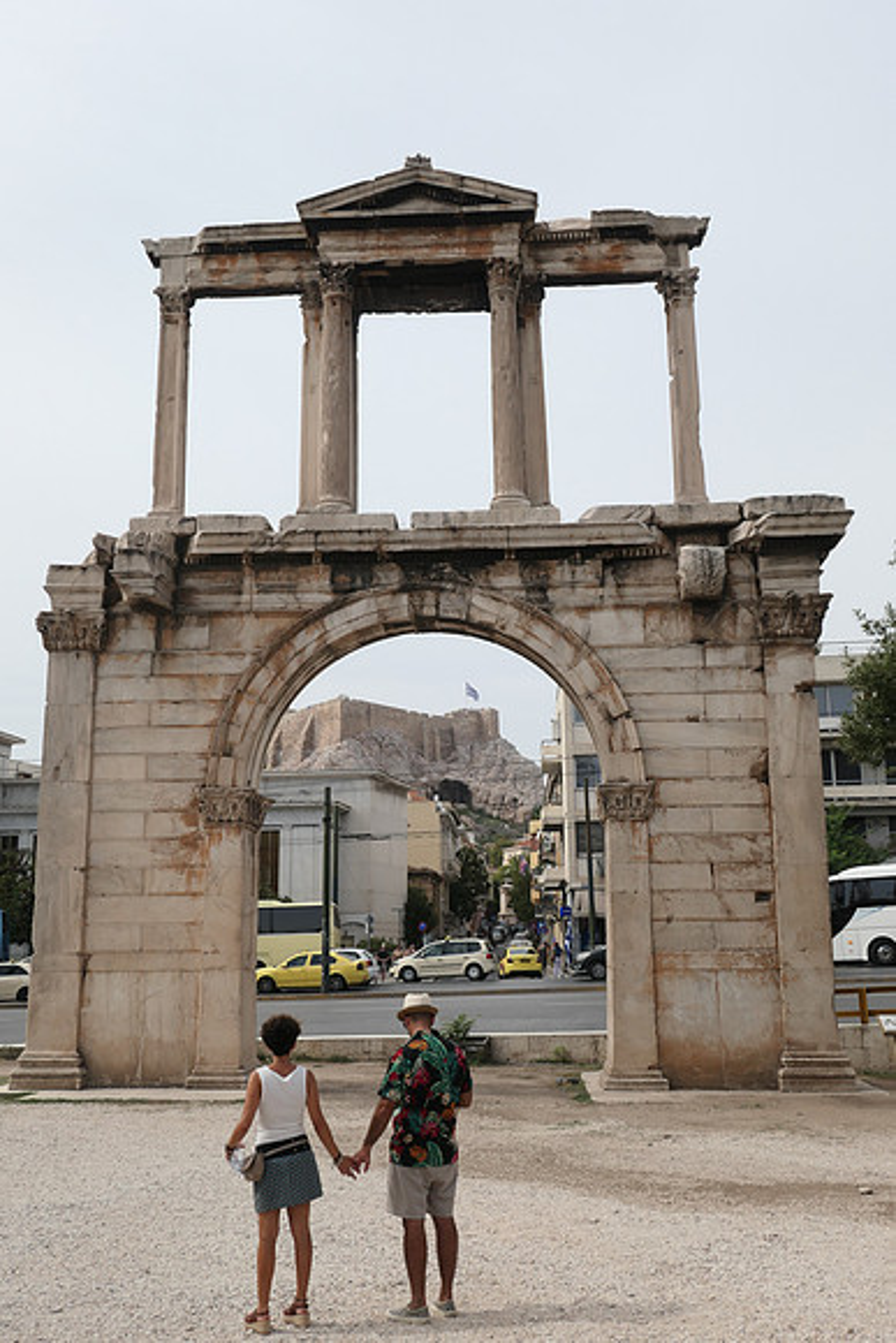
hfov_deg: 40.0
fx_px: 1231
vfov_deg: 57.2
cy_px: 672
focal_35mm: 33
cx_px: 448
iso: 200
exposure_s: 1/1000
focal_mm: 12
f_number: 5.6
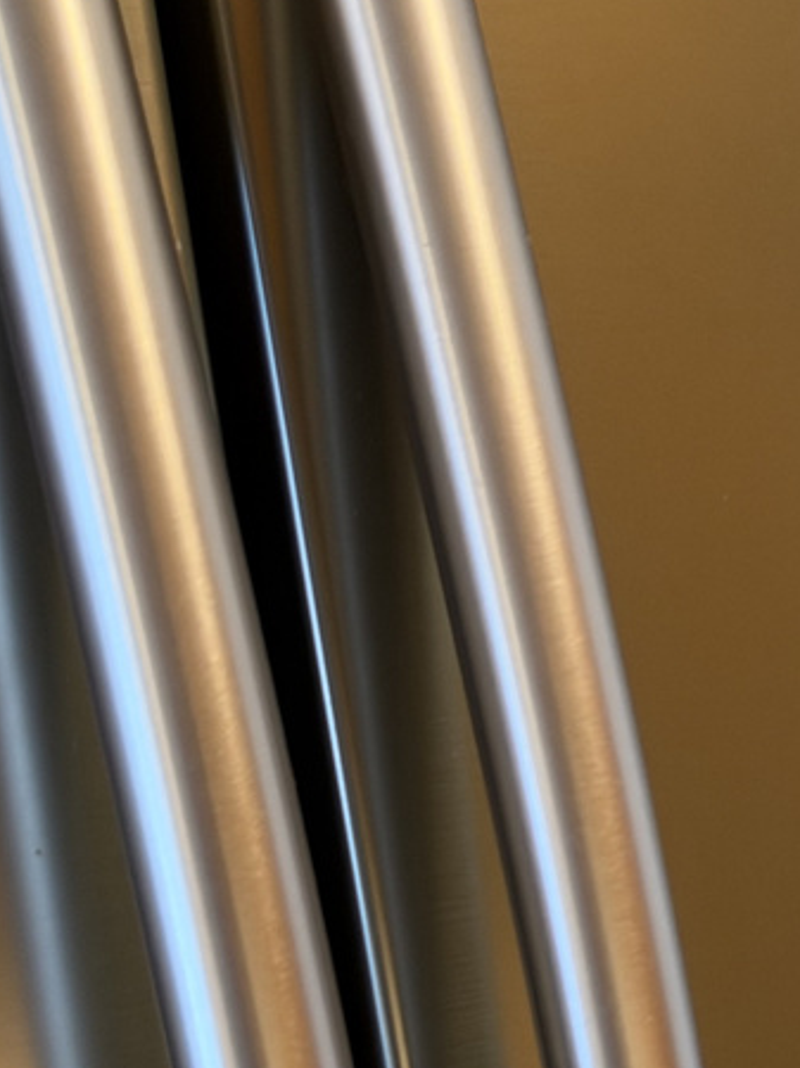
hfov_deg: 16.1
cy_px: 1009
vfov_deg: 23.1
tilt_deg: -11.8
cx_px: 1282
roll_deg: +4.8
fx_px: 2529
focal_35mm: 82
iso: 320
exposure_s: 1/117
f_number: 1.8
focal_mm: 6.93
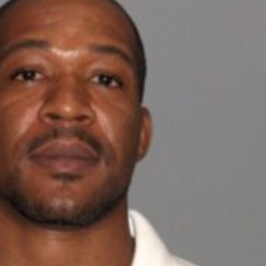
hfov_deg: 8.9
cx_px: 69
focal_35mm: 196
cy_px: 84
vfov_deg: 8.9
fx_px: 1704
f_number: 4.5
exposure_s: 1/150
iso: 150
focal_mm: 24.2
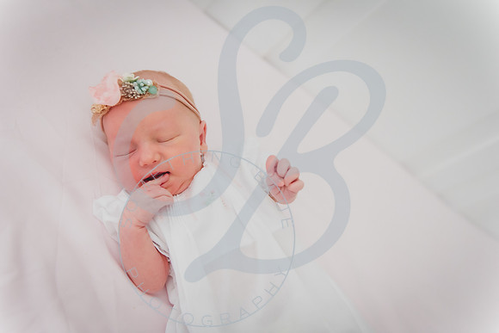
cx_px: 250
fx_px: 485
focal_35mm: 35
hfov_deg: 54.4
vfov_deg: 37.9
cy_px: 166
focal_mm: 35
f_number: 2.8
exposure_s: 1/125
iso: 2500
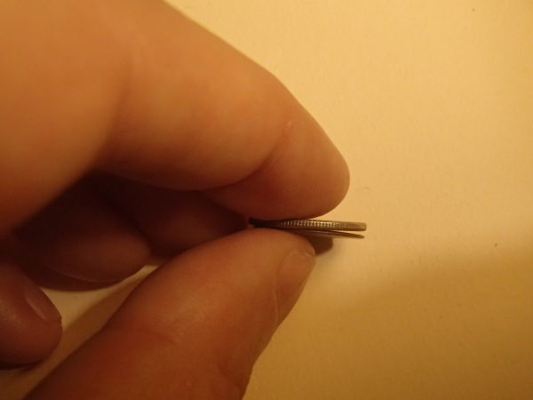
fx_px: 570
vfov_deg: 38.7
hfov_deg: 50.1
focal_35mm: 37
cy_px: 200
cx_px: 266
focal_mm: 6.64
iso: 800
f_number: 4.7
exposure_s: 1/40
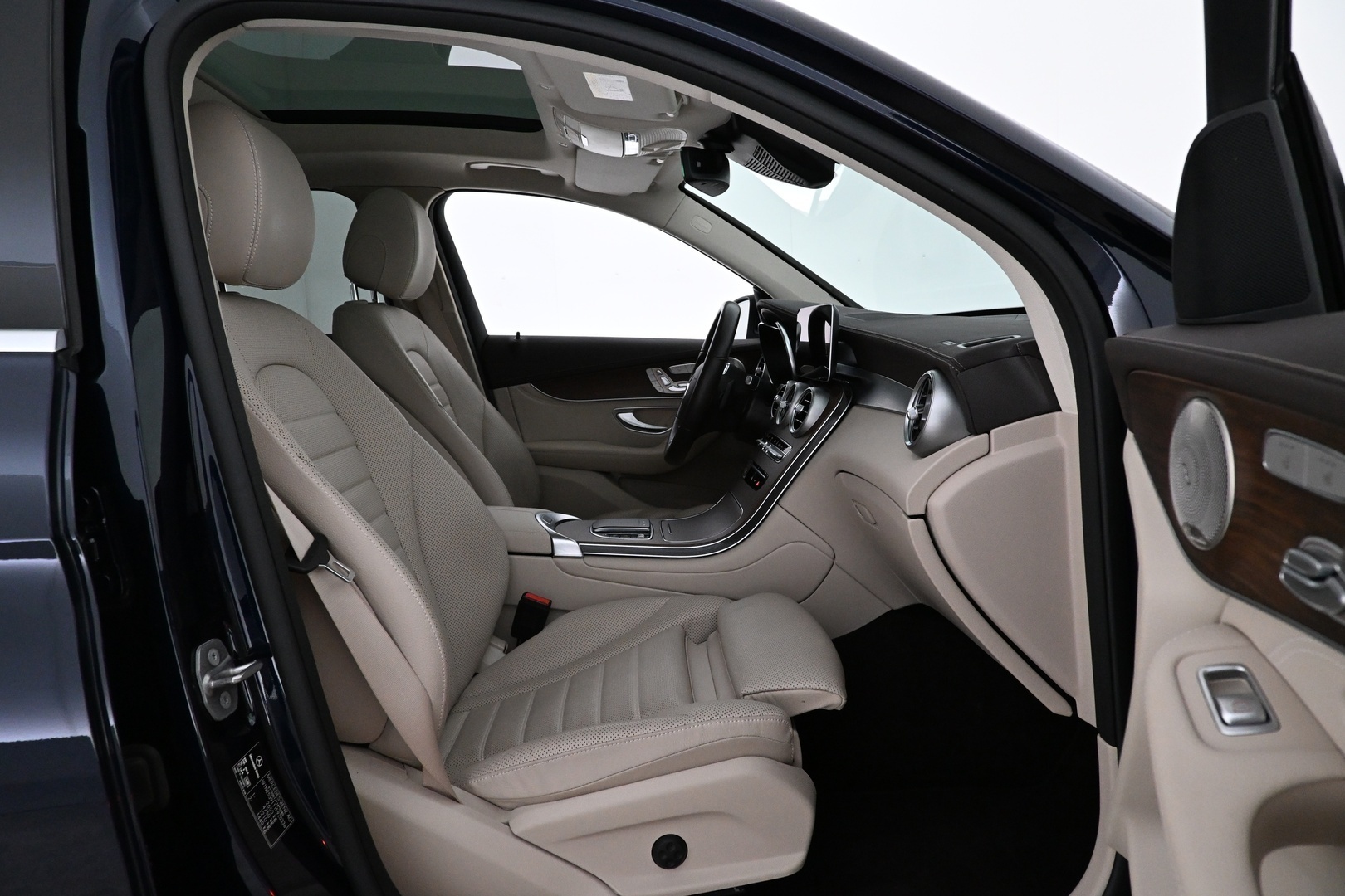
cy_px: 448
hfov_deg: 73.7
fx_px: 897
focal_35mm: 24
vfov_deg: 53.1
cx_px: 672
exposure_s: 1/50
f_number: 5.6
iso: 3200
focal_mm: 16
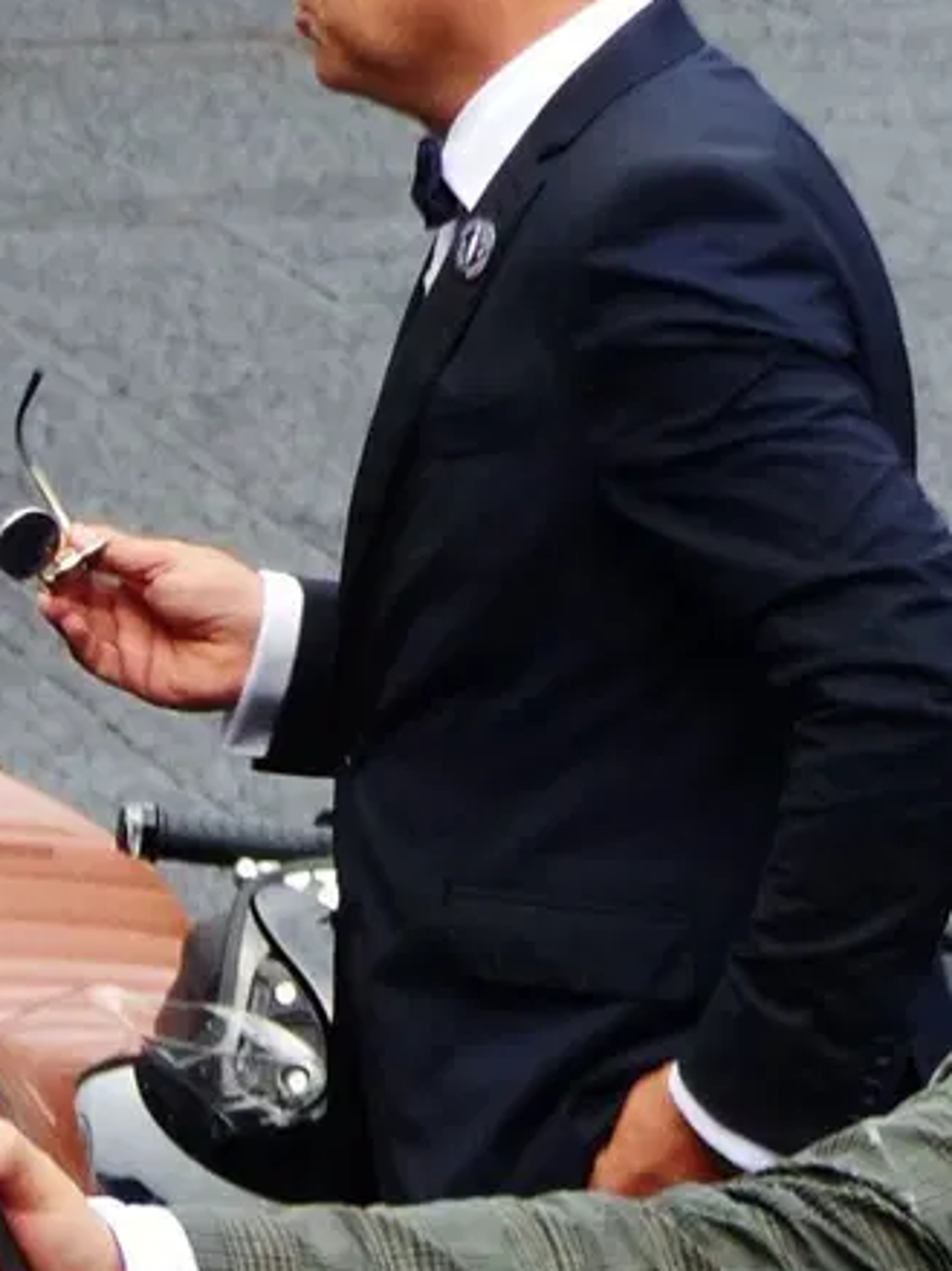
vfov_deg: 4.4
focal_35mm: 452
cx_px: 859
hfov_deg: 3.3
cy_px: 1844
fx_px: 16582
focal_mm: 22.2
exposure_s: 1/80
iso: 160
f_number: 2.8
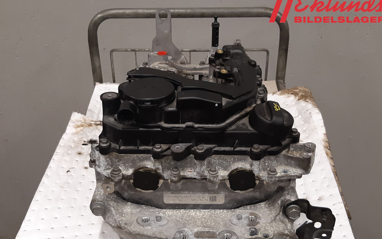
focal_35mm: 28
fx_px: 292
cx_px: 191
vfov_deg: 44.4
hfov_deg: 66.5
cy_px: 136
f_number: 1.7
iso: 100
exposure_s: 1/50
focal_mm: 3.93
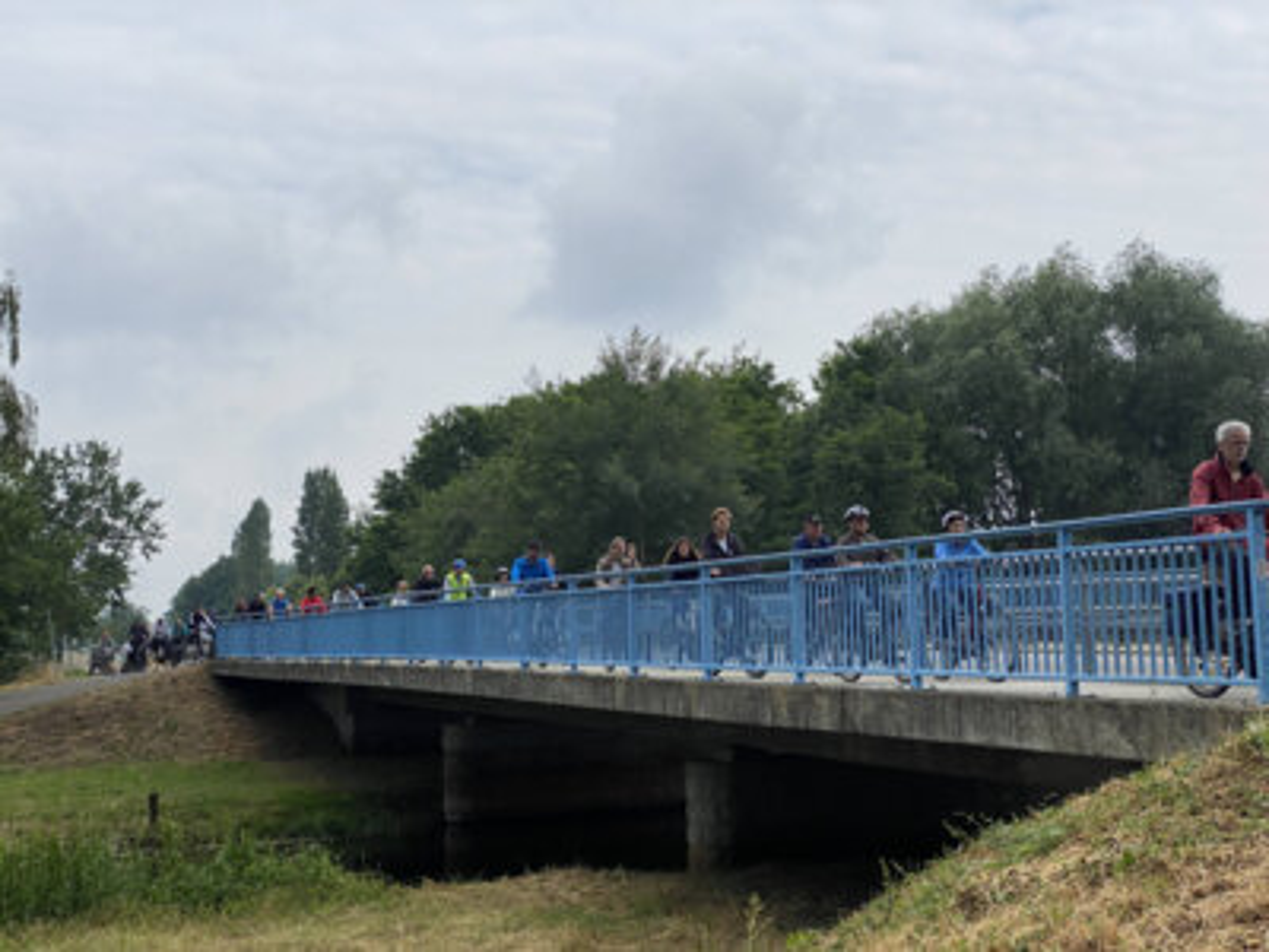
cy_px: 476
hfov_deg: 36.8
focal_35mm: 52
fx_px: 1906
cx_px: 634
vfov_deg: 28.0
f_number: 2
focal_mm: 6
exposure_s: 1/2398
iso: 20
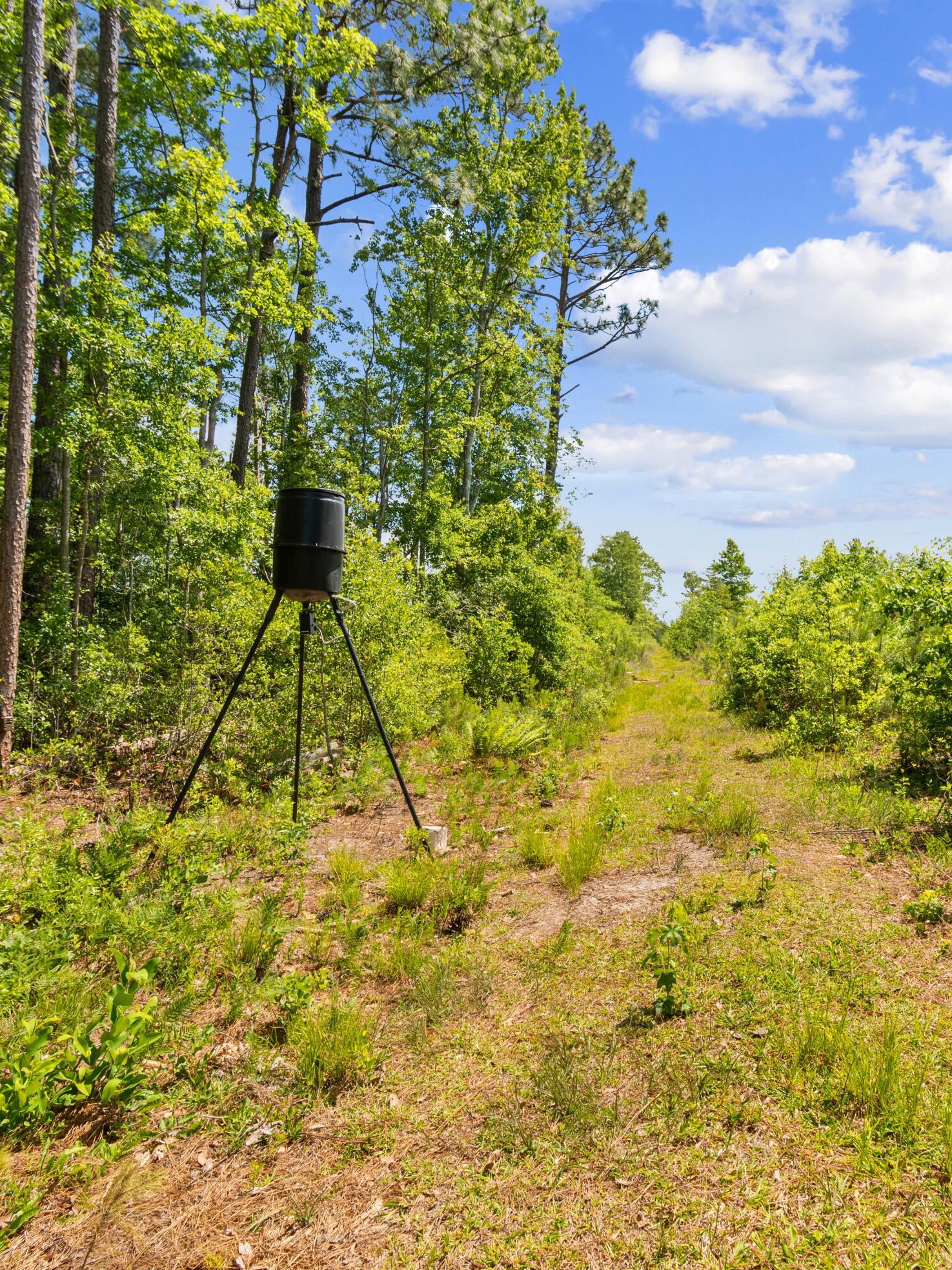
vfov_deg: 76.4
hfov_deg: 60.3
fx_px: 807
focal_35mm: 22
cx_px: 593
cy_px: 631
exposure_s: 1/200
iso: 100
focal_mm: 10
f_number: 8
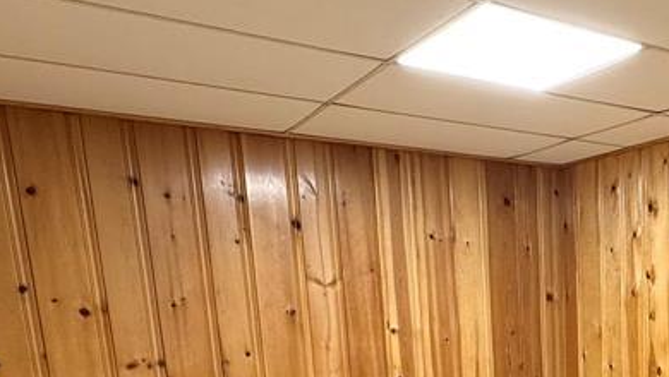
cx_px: 587
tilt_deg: -10.3
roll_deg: +1.3
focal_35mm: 40
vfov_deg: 26.9
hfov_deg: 46.2
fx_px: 710
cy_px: 434
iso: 200
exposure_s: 1/60
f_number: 2.2
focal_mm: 2.22
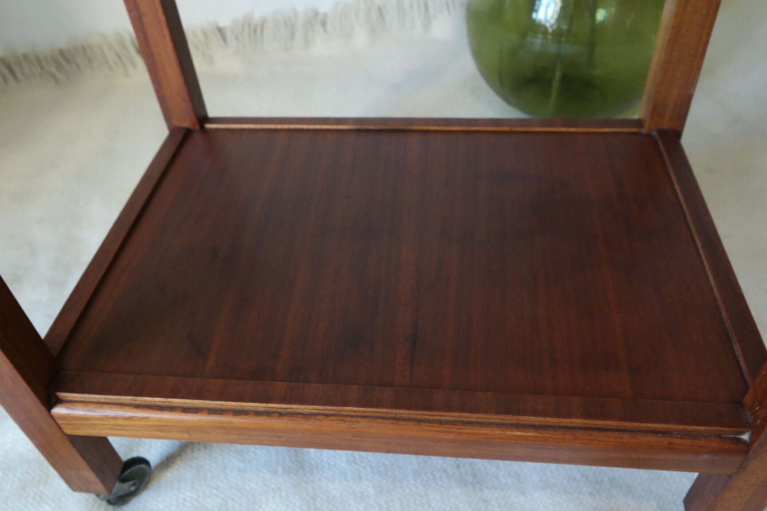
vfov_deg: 43.6
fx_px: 639
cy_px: 256
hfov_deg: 61.9
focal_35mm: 30
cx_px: 384
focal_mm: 20
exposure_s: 1/25
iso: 800
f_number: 5.6
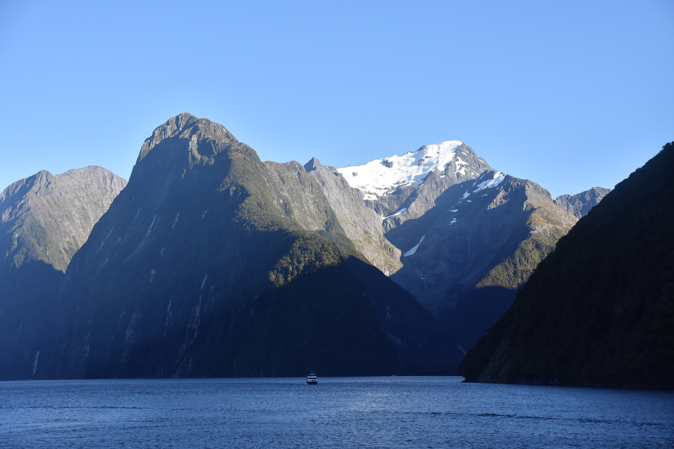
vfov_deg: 19.7
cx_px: 337
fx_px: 1292
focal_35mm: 69
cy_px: 224
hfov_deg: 29.2
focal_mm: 46
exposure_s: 1/2500
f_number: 5
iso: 500
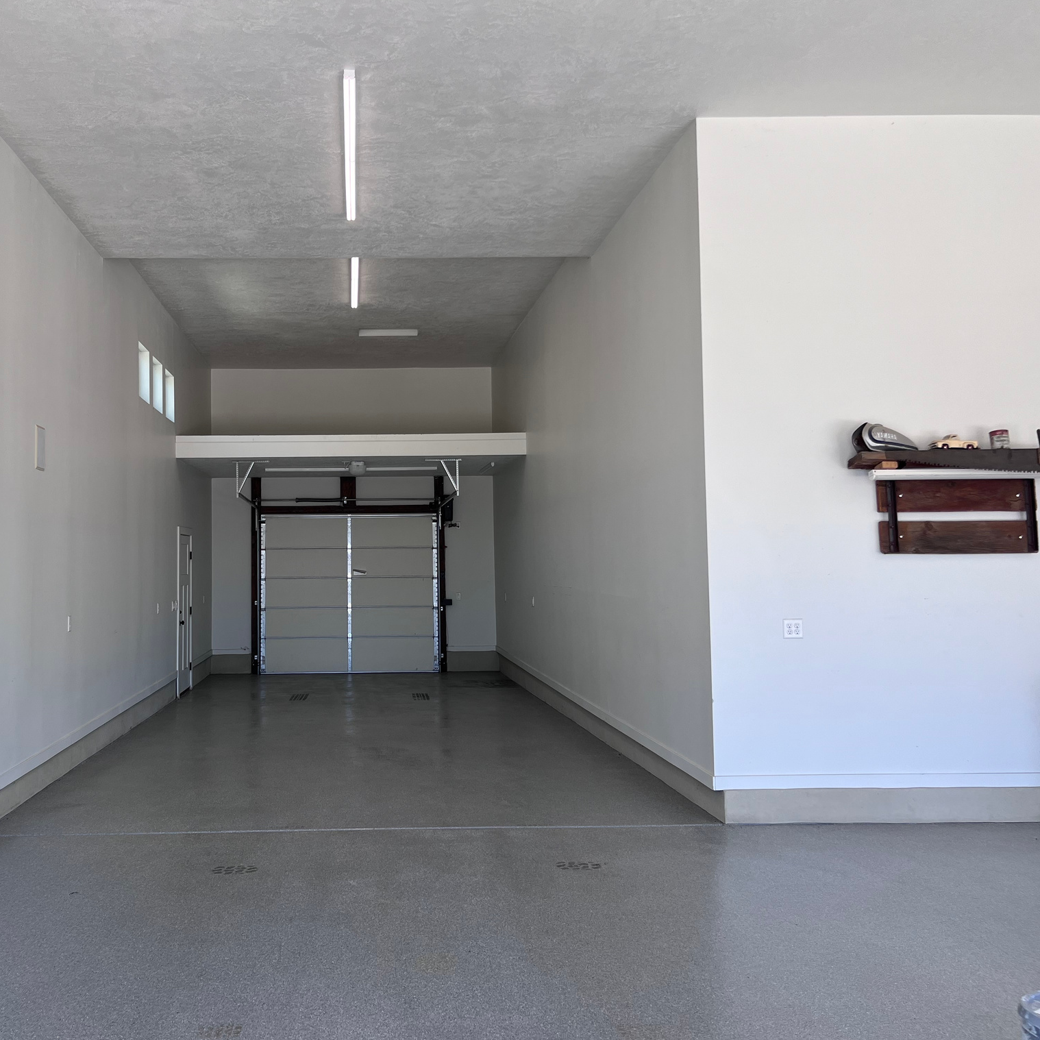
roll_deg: +0.2
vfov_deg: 52.5
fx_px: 1054
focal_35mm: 31
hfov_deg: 51.8
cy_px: 516
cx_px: 366
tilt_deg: +4.1
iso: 50
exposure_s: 1/421
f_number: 1.5
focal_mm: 5.7
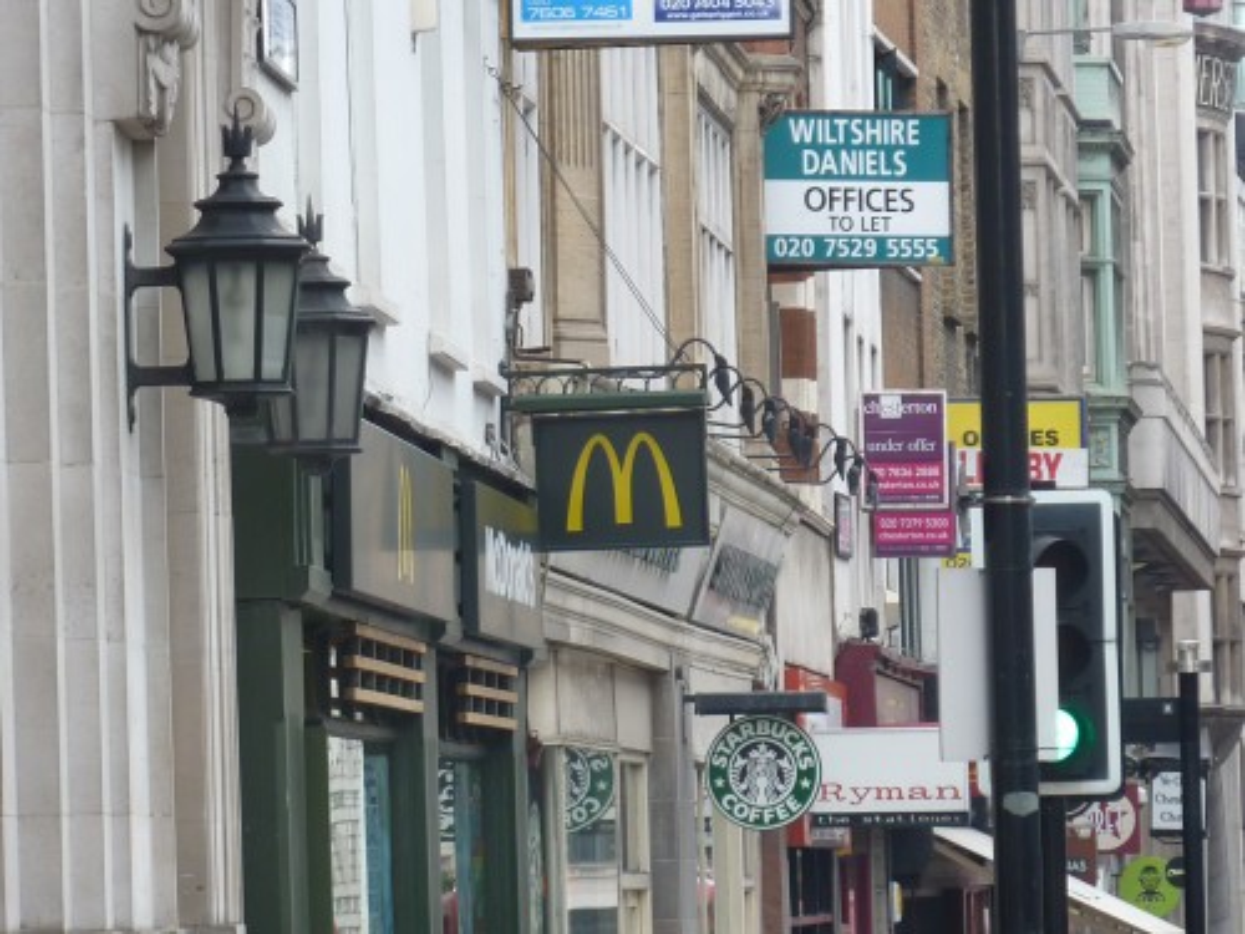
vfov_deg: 6.1
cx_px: 622
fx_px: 8776
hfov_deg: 8.1
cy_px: 467
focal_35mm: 244
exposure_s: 1/60
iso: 100
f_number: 4.5
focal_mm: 27.8
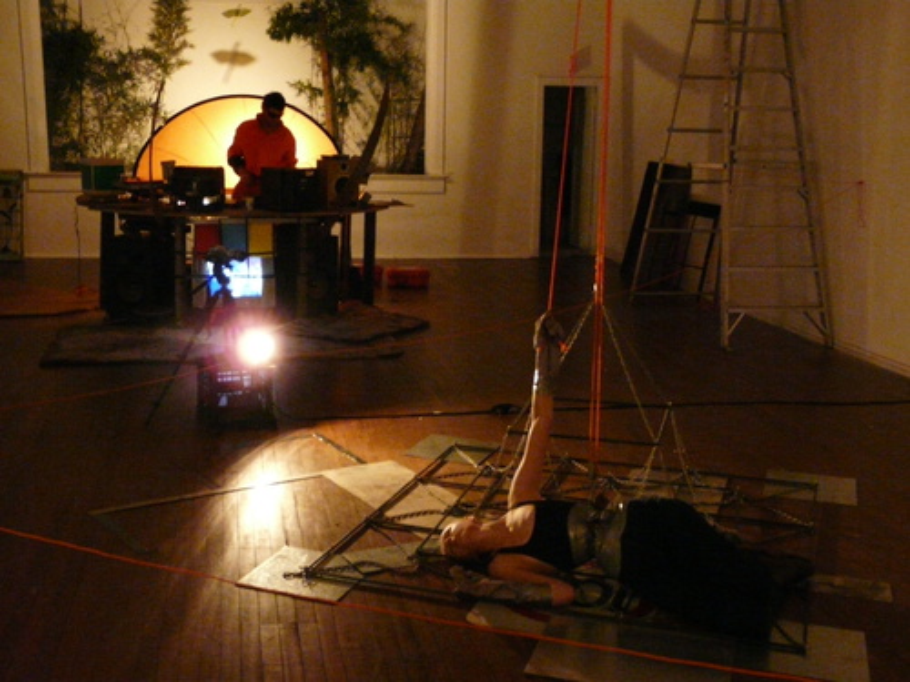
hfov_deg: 42.9
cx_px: 455
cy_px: 341
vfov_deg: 32.9
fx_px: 1157
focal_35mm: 44
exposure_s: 1/20
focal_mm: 7.2
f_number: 3.2
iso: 800
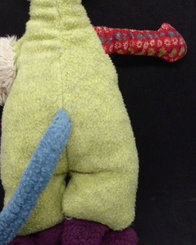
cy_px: 80
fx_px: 493
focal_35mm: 68
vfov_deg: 27.7
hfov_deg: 22.3
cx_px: 53
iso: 400
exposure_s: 1/50
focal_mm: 6.9
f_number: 3.9
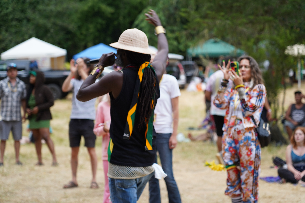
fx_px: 890
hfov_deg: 19.5
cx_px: 152
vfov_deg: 13.0
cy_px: 102
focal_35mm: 105
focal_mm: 105
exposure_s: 1/160
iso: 250
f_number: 4
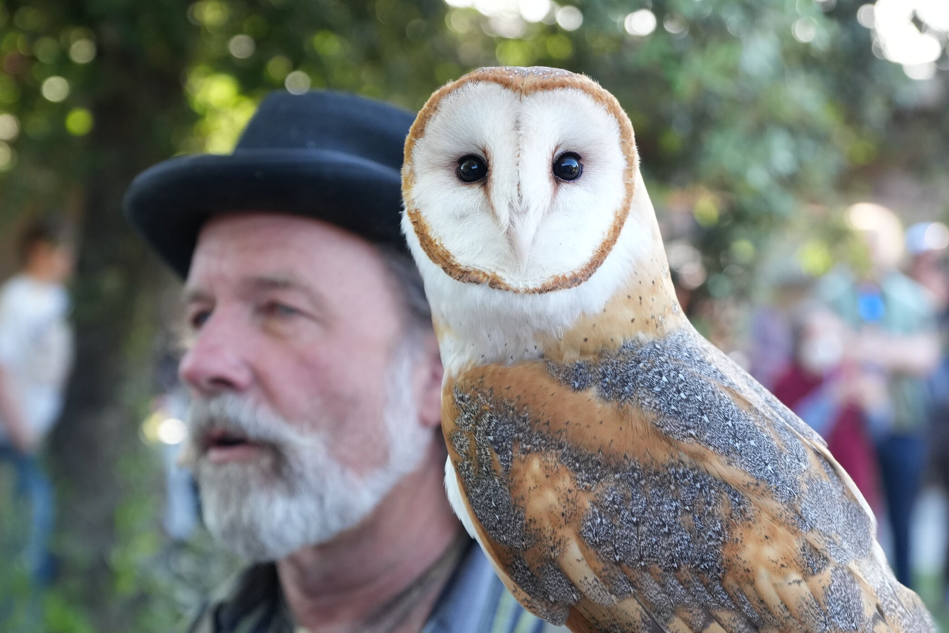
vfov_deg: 18.8
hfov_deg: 28.1
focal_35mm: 72
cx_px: 421
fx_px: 1898
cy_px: 459
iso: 640
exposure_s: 1/500
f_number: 2.8
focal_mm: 35
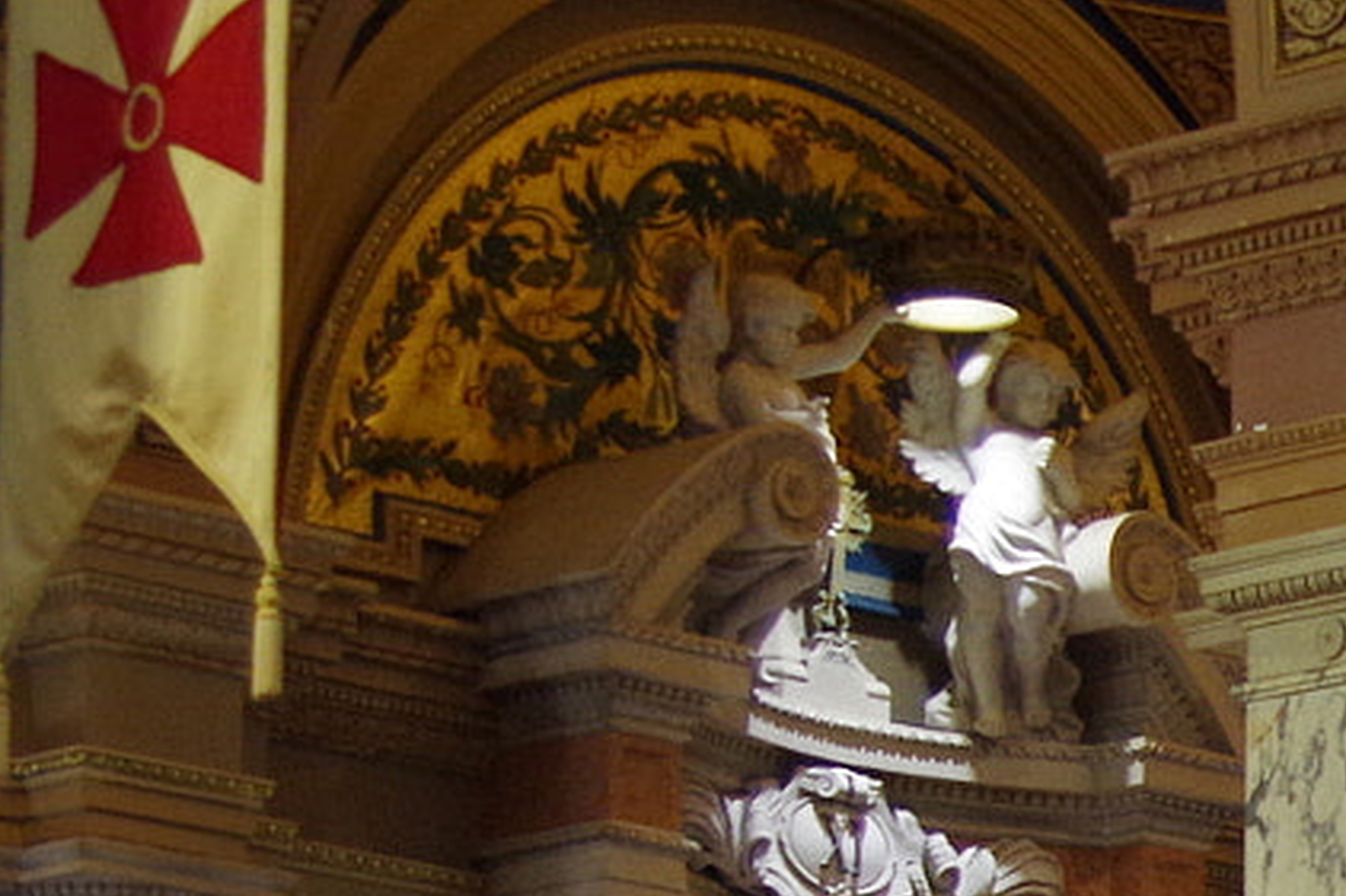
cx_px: 2268
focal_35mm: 197
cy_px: 1546
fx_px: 7362
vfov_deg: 6.8
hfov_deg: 10.0
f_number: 5
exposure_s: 1/13
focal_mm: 35
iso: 1000
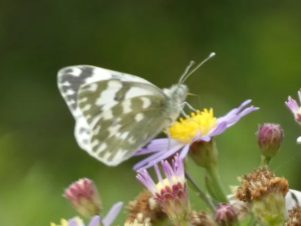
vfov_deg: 1.1
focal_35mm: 1309
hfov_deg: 1.5
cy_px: 116
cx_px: 144
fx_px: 11380
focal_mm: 215
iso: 250
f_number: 5.9
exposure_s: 1/125
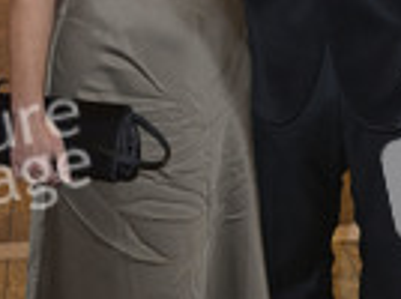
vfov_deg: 12.7
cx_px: 263
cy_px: 21
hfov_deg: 17.1
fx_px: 1330
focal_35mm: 115
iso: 2500
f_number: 5.6
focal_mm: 40
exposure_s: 1/50
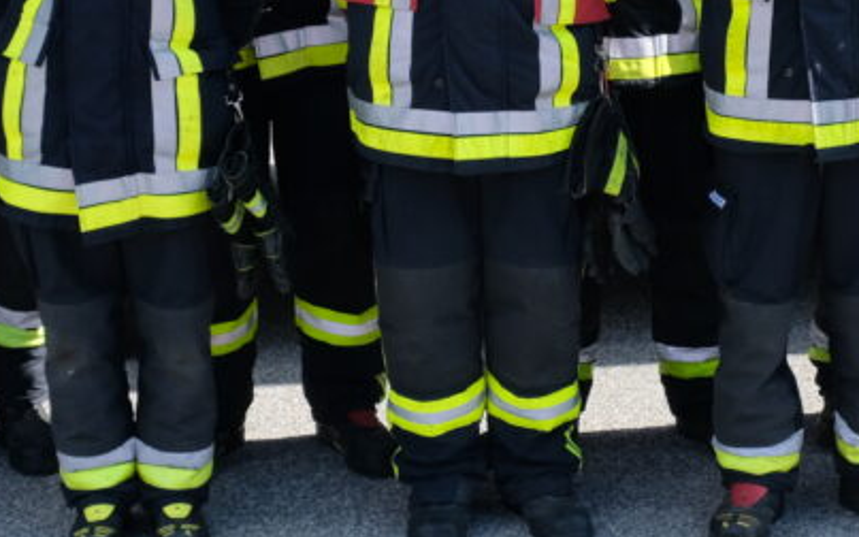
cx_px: 467
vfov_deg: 13.4
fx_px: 2271
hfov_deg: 21.4
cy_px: 47
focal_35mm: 97
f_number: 8
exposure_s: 1/210
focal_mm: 21.4
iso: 400
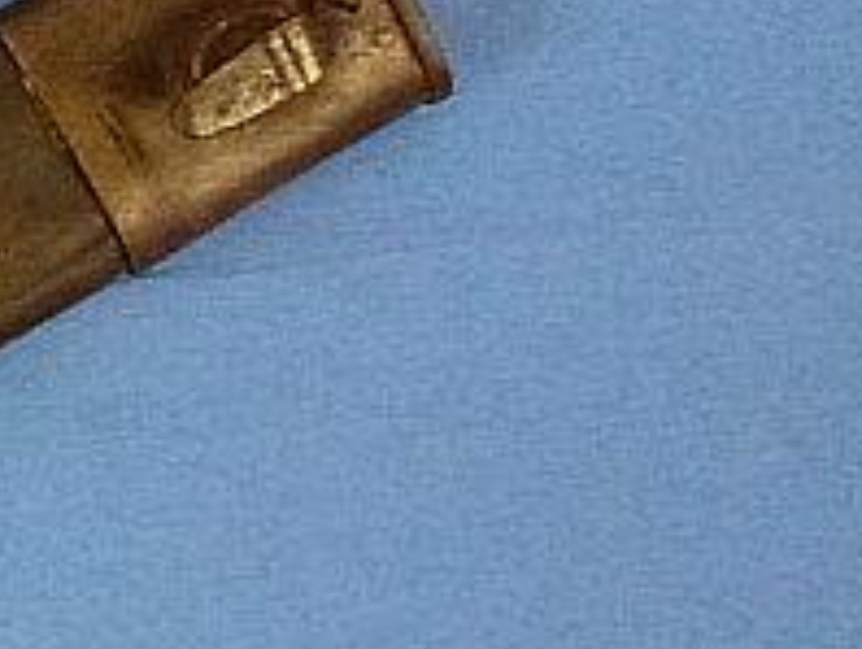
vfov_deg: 12.3
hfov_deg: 14.5
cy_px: 231
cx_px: -640
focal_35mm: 121
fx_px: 3017
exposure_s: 1/250
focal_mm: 5.4
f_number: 3.5
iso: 800
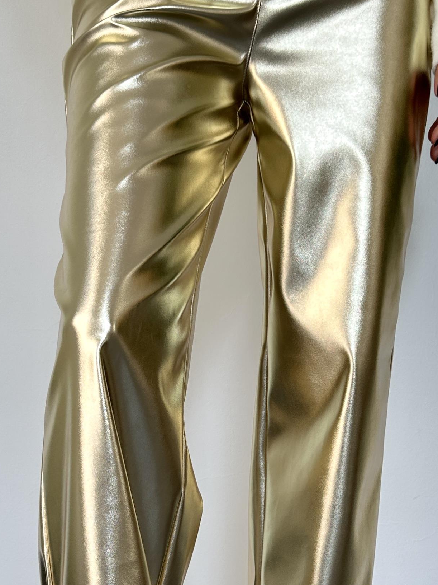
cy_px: 429
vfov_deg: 32.7
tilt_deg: +1.3
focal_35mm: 58
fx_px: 979
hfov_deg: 25.2
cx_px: 238
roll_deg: -1.1
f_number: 1.78
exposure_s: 1/121
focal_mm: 6.86
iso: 64
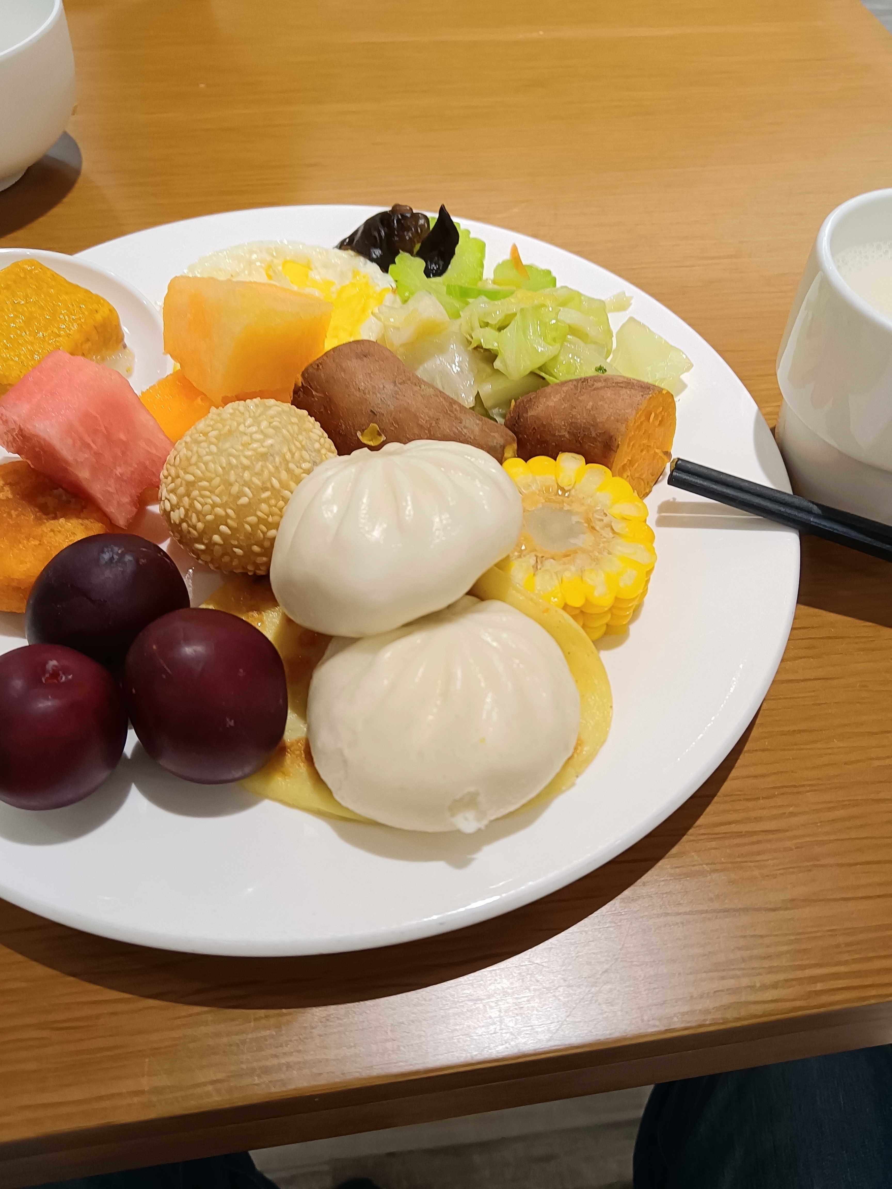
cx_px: 446
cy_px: 594
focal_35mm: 27
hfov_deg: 51.4
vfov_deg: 65.3
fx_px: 928
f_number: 1.9
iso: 529
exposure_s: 1/50
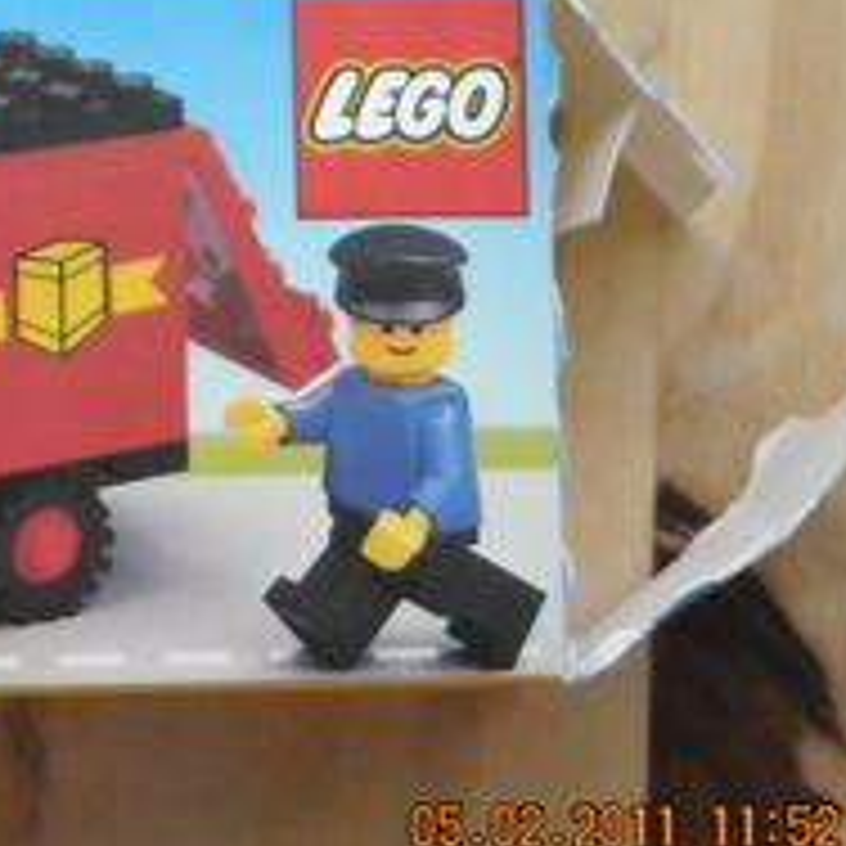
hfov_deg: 9.8
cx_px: 99
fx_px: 4922
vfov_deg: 9.8
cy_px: 346
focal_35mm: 178
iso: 800
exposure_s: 1/168
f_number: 4.7
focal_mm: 17.1
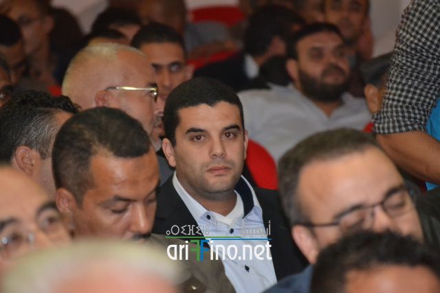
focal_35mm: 300
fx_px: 3665
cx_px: 220
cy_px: 146
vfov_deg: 4.6
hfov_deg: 6.9
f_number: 5.6
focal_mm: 200
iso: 3200
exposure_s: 1/60
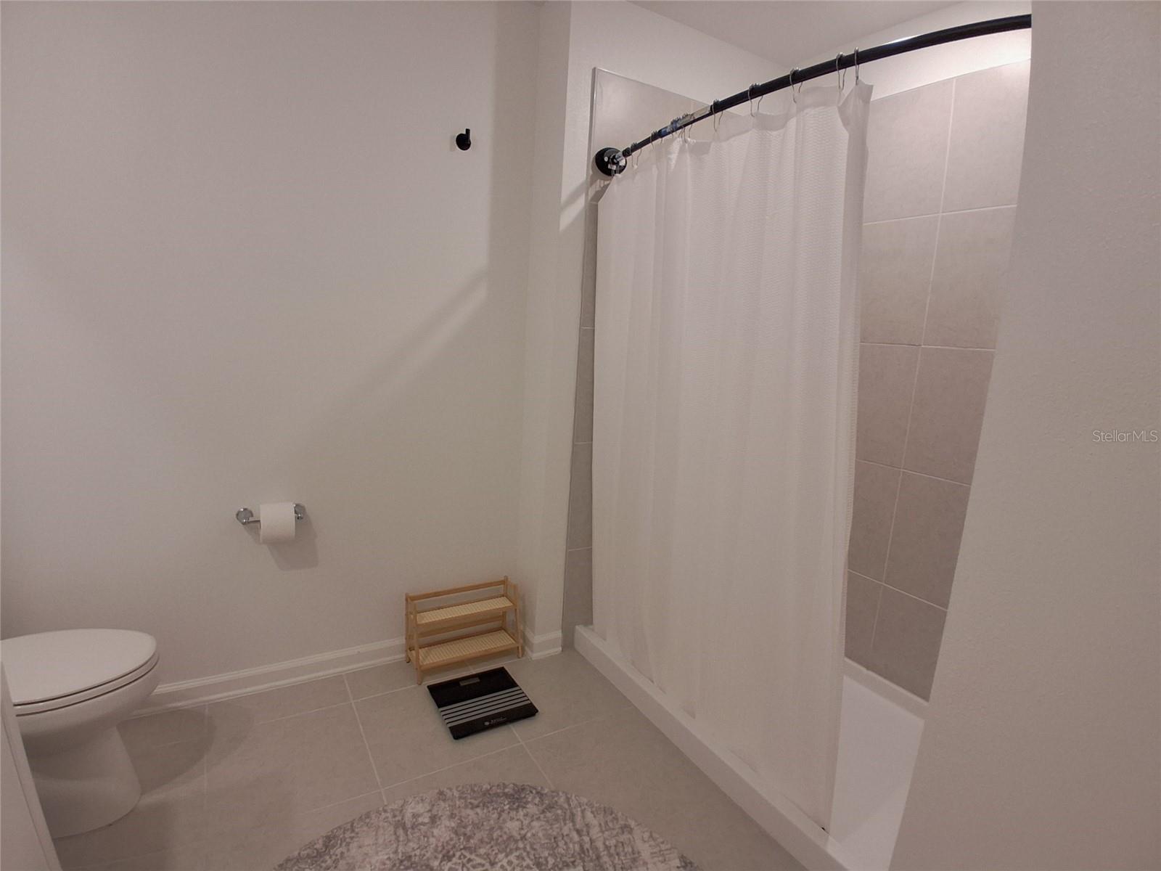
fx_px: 570
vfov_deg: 74.7
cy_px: 436
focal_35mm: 17
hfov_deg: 91.0
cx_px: 580
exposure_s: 1/40
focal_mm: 1.4
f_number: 2.2
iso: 125
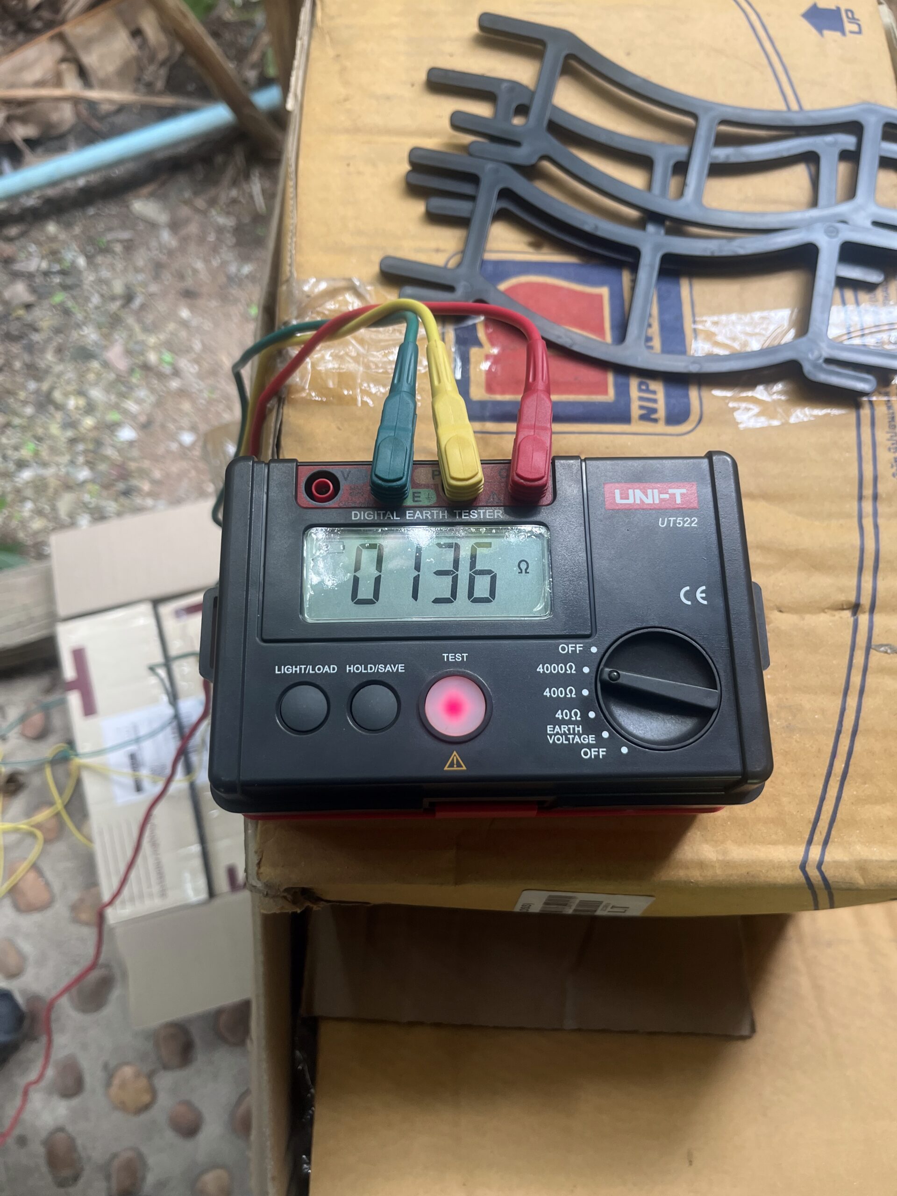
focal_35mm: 26
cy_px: 598
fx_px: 898
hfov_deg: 53.1
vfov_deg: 67.3
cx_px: 448
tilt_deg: -74.5
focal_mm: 5.1
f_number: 1.6
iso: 125
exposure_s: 1/117
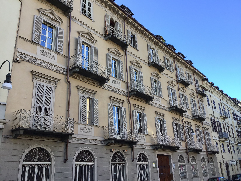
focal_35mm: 31
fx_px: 216
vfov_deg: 45.4
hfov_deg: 58.4
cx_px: 120
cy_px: 90
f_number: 2.4
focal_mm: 3.3
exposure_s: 1/233
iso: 25
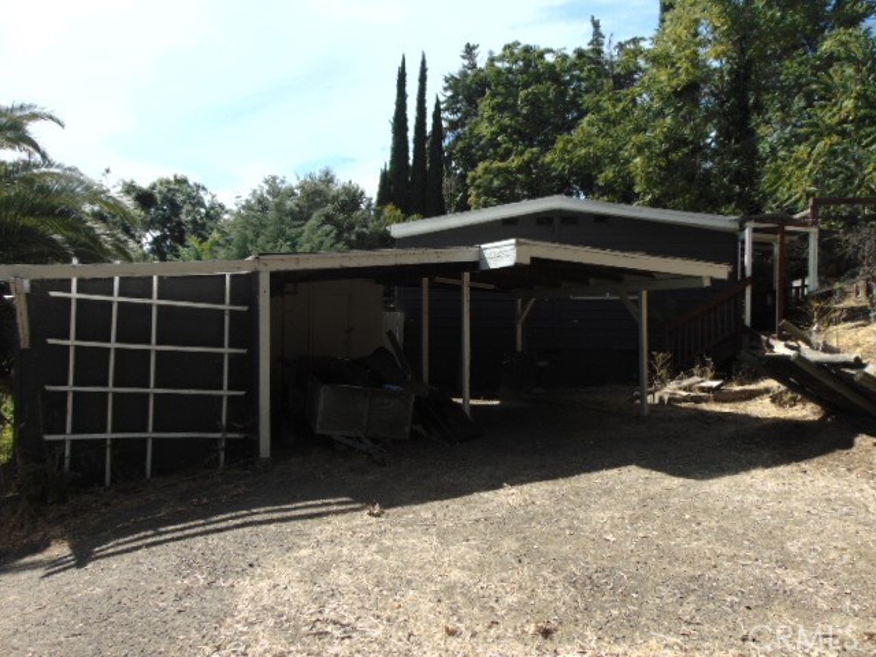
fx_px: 633
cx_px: 438
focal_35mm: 25
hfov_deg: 69.4
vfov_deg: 54.9
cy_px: 328
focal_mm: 4.5
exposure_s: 1/800
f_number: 3
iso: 80
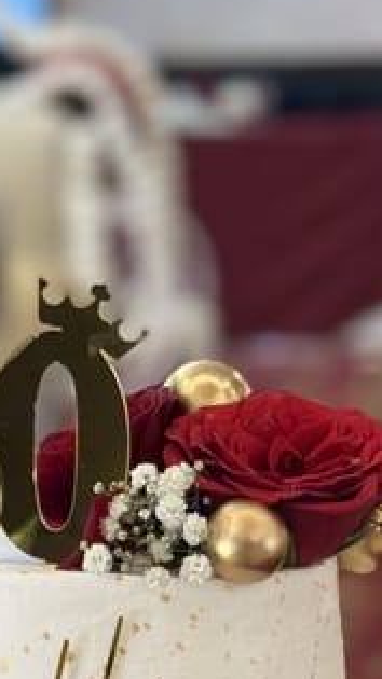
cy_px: 968
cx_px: 199
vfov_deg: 12.2
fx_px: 3064
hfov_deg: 7.1
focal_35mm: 170
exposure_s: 1/100
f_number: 1.78
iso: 160
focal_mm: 6.76
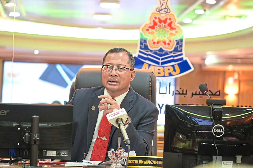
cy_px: 84
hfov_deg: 17.1
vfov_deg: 11.4
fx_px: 843
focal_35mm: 120
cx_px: 126
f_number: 4
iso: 2000
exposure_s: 1/125
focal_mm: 120
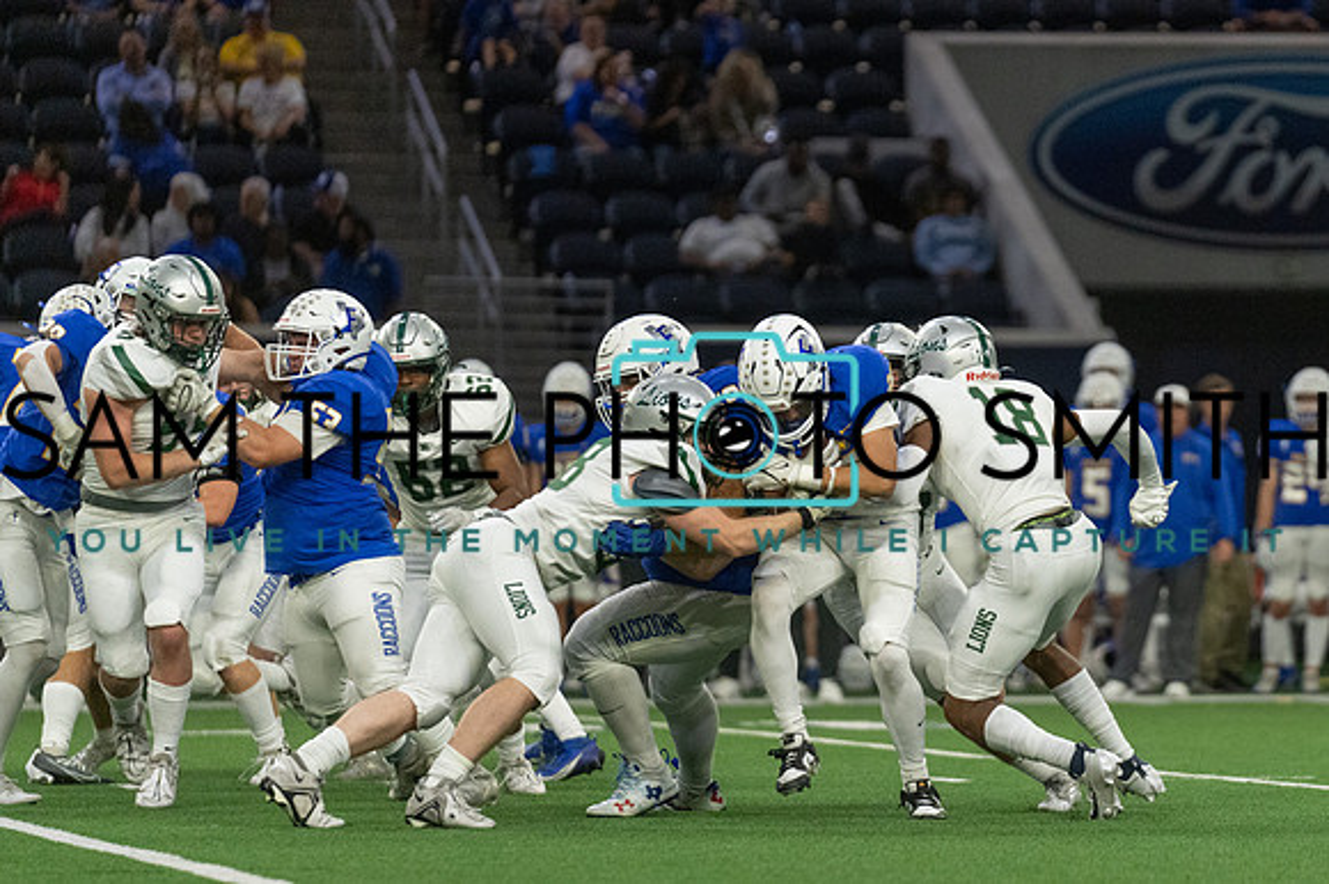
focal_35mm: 273
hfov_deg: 7.5
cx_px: 869
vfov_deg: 5.0
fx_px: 10079
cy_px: 447
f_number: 2.8
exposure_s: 1/1250
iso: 4000
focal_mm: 200
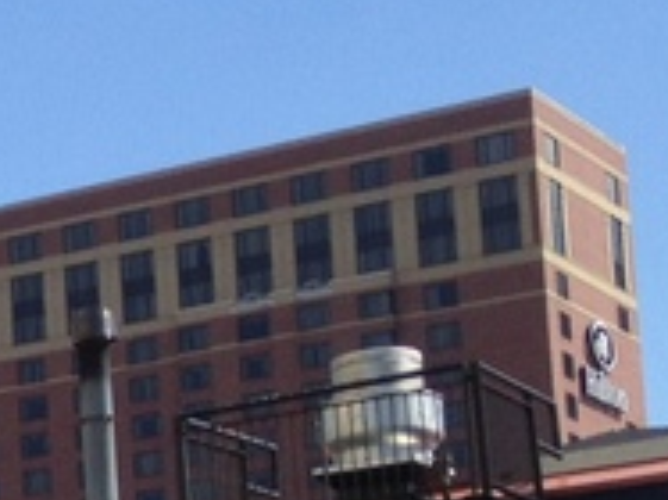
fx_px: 3606
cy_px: 718
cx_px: -1093
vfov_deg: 7.8
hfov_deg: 9.2
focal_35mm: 187
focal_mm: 4.28
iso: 64
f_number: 2.4
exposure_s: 1/1453
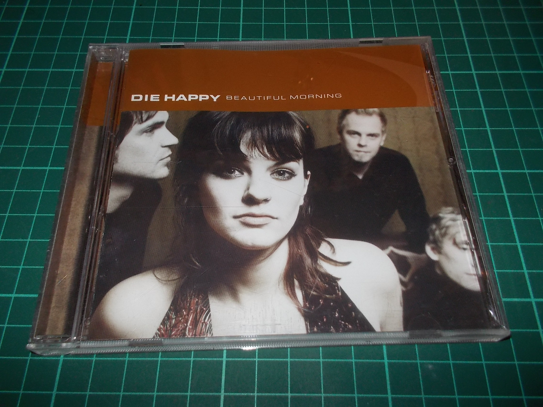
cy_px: 204
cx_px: 272
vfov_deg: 48.2
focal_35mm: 29
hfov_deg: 61.7
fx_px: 455
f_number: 3.3
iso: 200
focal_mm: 4.1
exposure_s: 1/30
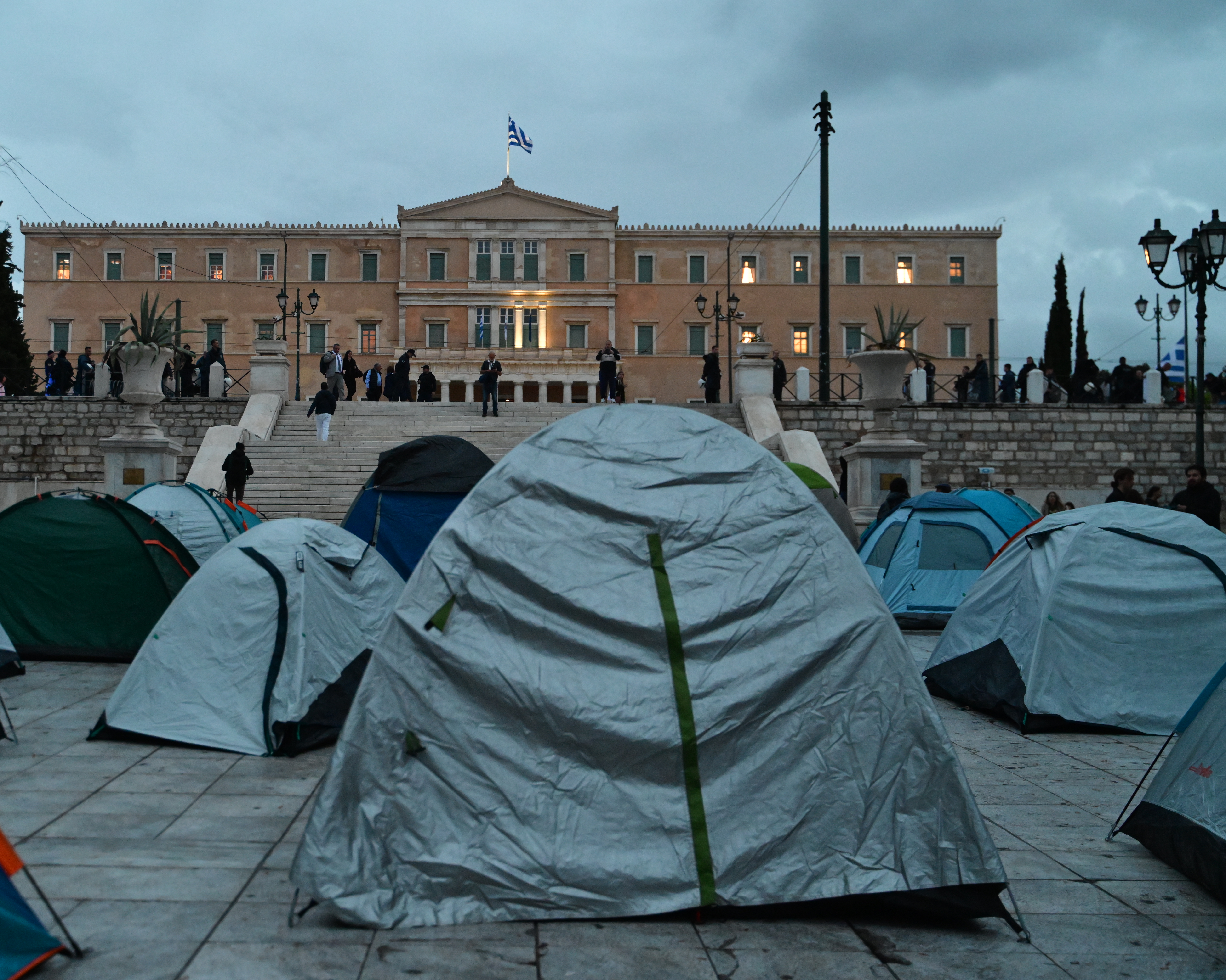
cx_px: 488
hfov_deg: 43.6
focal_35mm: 42
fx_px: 1524
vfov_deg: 35.7
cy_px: 487
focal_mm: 37
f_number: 3.2
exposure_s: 1/160
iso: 6400
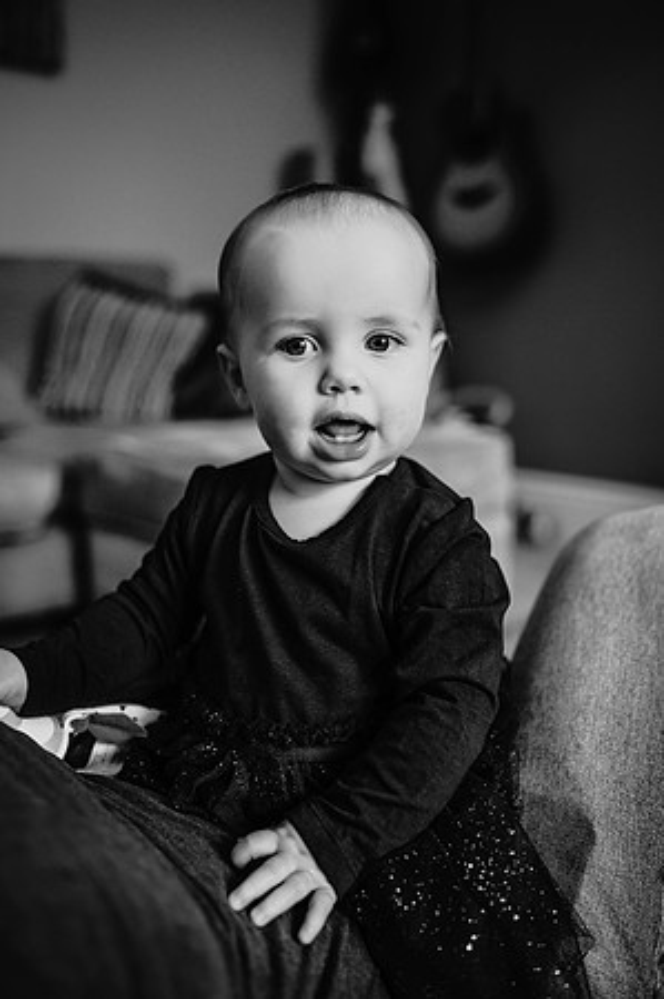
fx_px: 971
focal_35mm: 35
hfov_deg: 37.8
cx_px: 332
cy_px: 500
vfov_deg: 54.5
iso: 400
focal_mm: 35
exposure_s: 1/160
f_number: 2.2
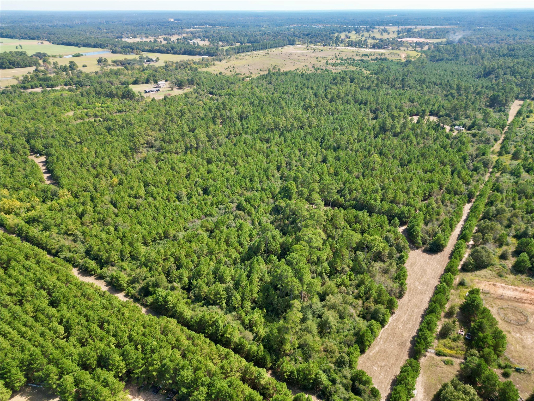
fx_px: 370
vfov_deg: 56.8
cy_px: 200
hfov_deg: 71.6
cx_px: 267
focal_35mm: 24
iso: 150
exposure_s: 1/1250
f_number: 1.7
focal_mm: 6.72
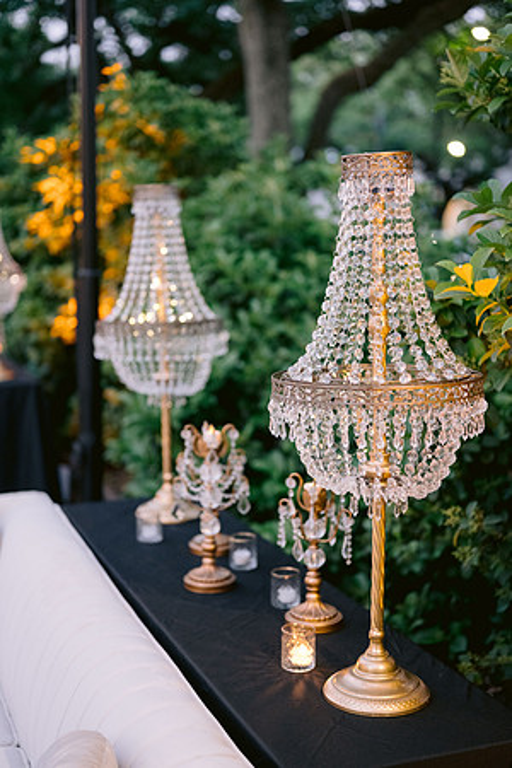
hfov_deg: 27.0
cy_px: 384
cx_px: 256
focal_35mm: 50
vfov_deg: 39.6
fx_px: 1067
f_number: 1.8
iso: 1600
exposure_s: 1/100
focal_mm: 50
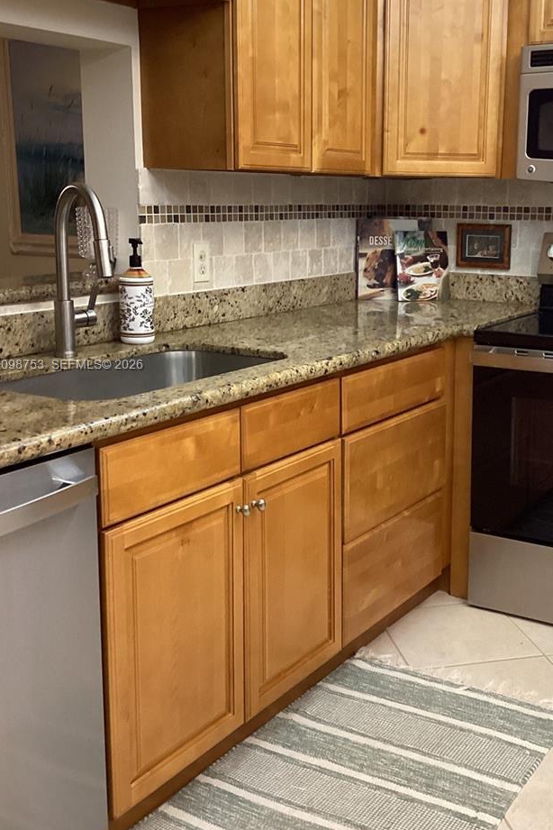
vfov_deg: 46.3
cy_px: 366
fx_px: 968
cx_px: 382
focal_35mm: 42
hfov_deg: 31.6
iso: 250
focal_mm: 3.3
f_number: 2.4
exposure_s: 1/60
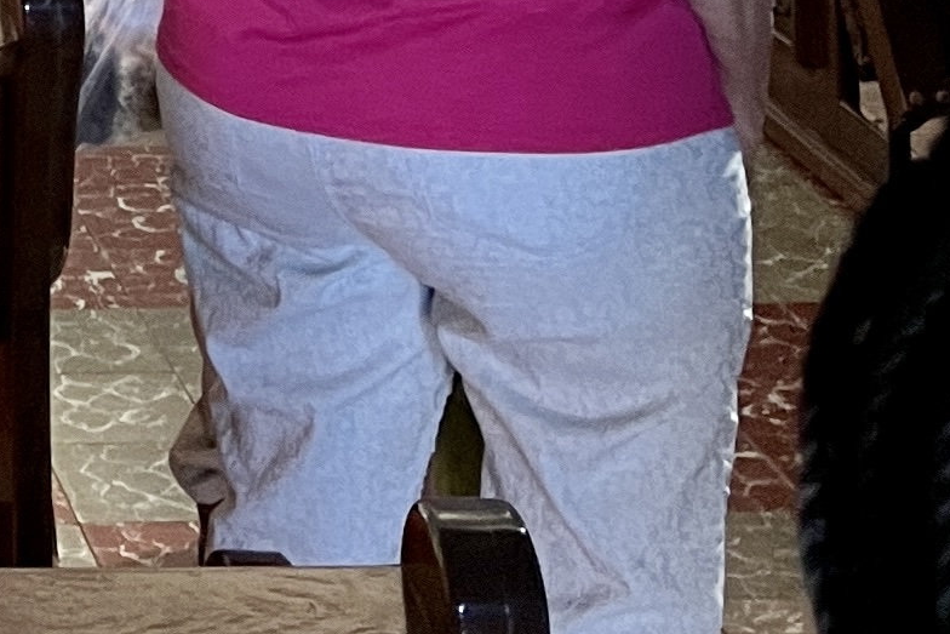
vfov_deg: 8.3
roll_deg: +0.9
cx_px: -693
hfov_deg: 13.4
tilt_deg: +2.4
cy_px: -1266
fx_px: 3668
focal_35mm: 139
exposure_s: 1/63
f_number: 1.6
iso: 125
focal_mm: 5.1
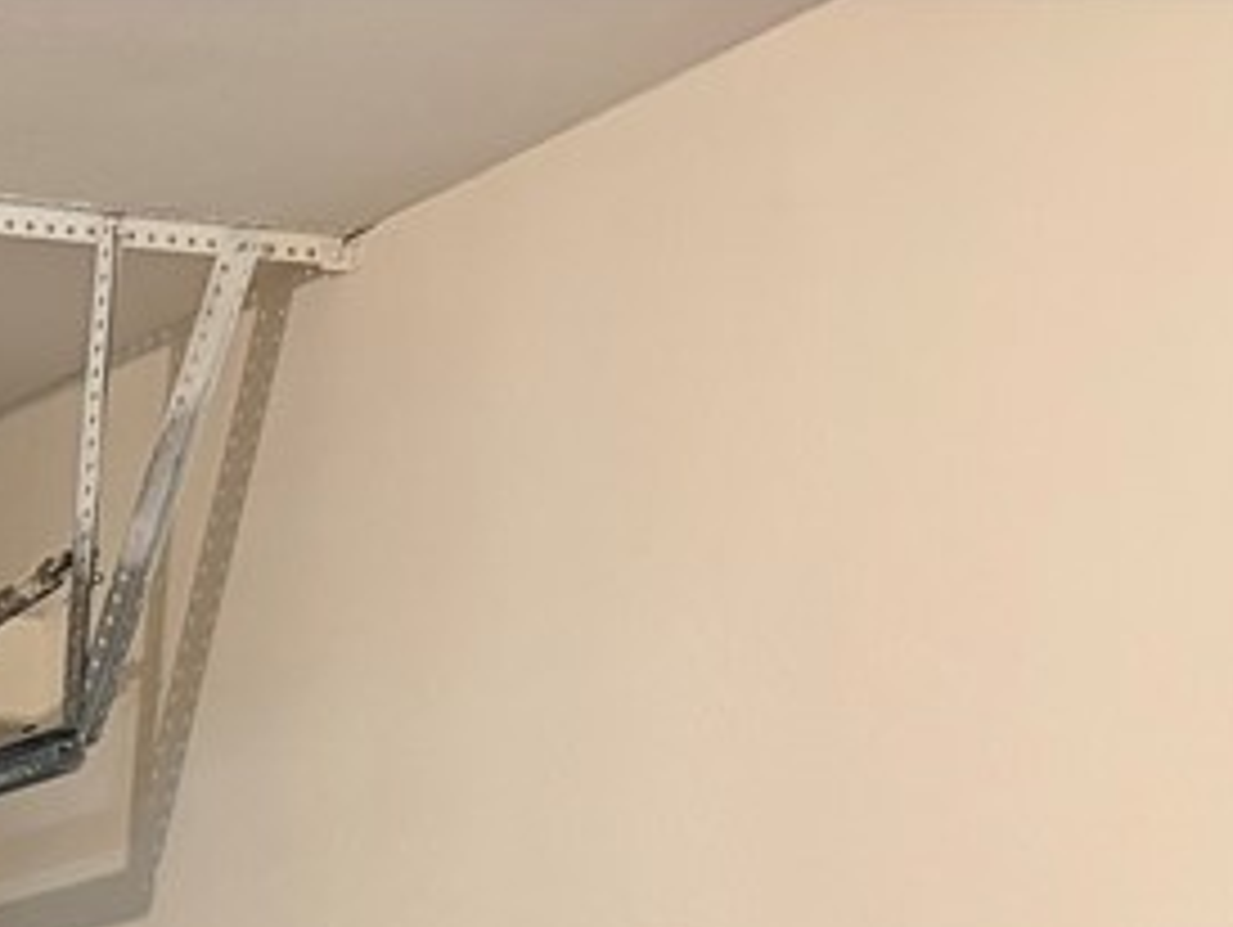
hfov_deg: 16.6
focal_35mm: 97
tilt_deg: -4.8
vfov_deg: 13.5
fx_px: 3458
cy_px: 1714
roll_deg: -2.6
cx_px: -1040
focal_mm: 5.96
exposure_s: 1/40
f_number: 1.6
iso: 400
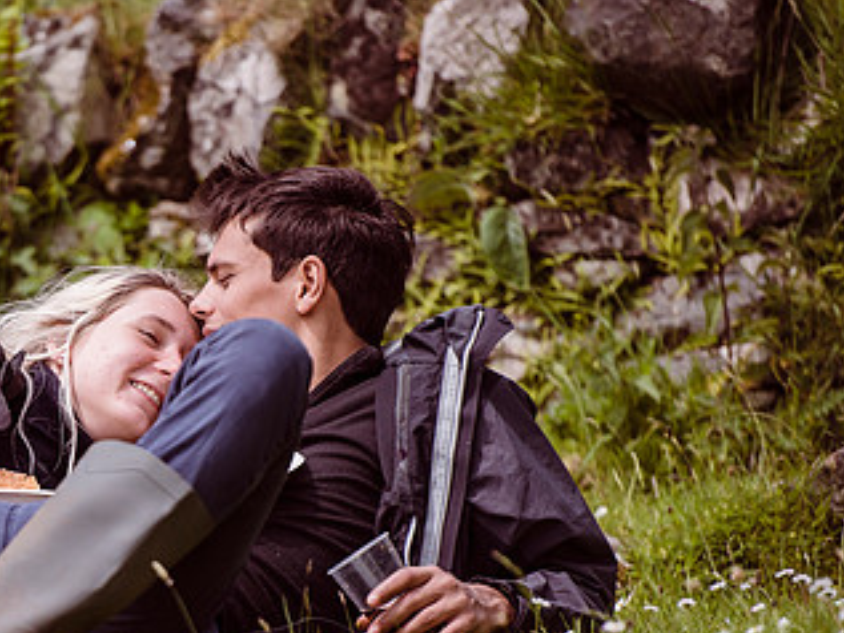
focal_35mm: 352
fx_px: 8586
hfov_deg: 5.6
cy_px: 485
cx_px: 120
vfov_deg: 4.2
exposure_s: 1/3200
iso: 250
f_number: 2.8
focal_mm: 200
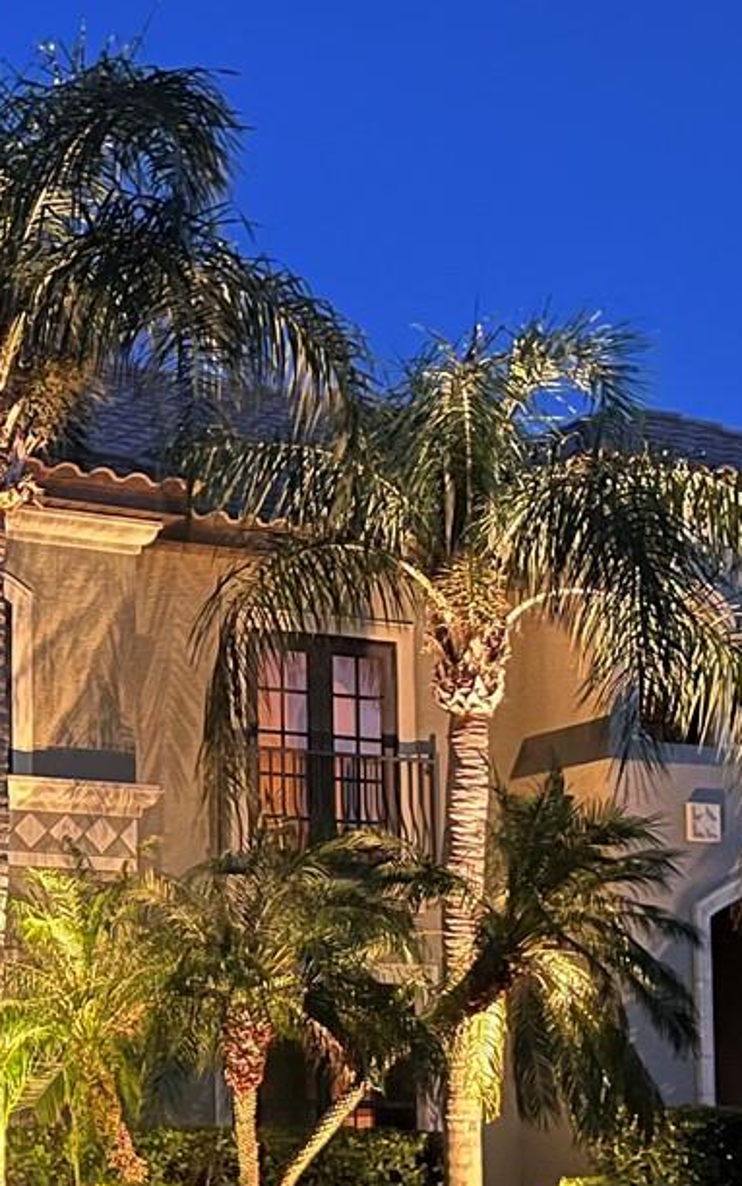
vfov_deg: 28.1
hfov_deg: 17.3
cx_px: -145
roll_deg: -0.1
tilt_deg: +5.3
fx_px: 2327
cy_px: 913
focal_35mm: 72
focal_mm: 5.1
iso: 1000
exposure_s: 1/9
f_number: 1.6
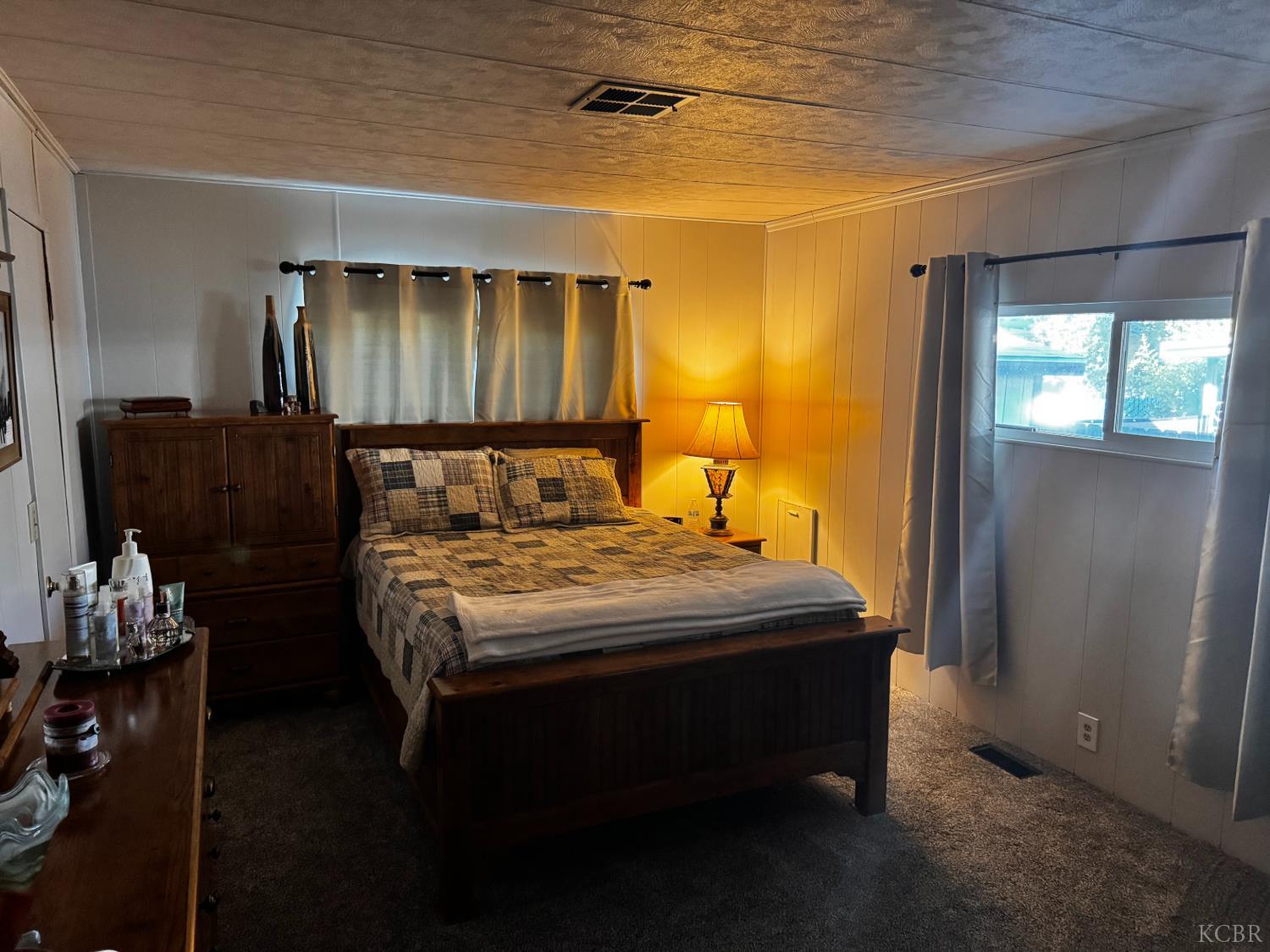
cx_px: 635
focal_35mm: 24
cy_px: 476
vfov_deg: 56.8
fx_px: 881
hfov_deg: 71.6
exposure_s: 1/60
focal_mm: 6.76
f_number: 1.78
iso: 800
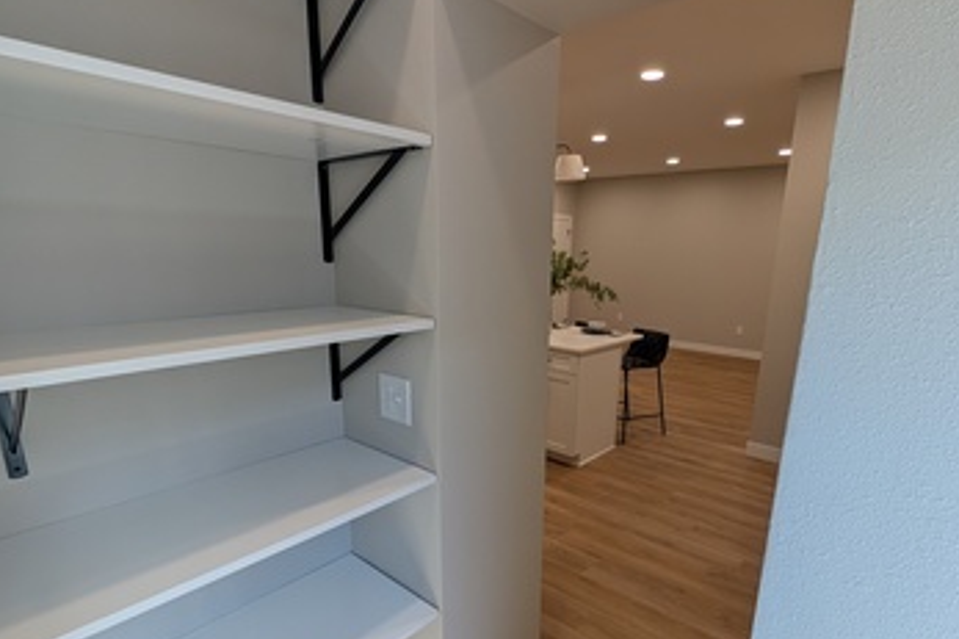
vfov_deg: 66.6
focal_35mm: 18
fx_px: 479
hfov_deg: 89.9
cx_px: 514
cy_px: 387
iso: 73
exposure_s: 1/205
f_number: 1.7
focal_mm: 2.02
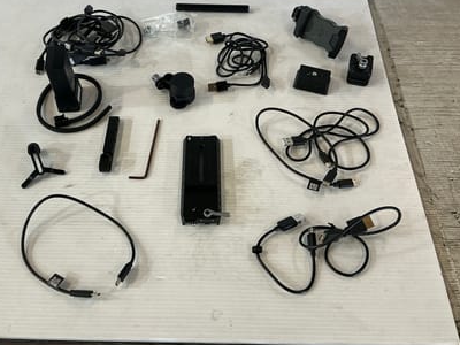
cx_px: 207
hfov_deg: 52.5
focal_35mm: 35
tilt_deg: -55.2
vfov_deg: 40.6
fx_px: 465
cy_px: 147
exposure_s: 1/50
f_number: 1.8
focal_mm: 3
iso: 64
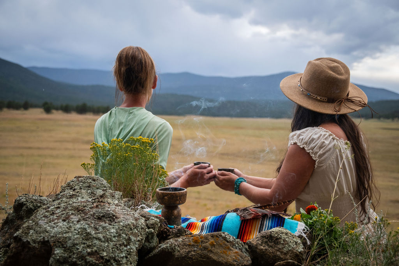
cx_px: 200
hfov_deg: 42.3
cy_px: 133
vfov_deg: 29.0
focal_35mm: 46
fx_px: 515
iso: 500
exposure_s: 1/1600
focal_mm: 31
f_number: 3.5
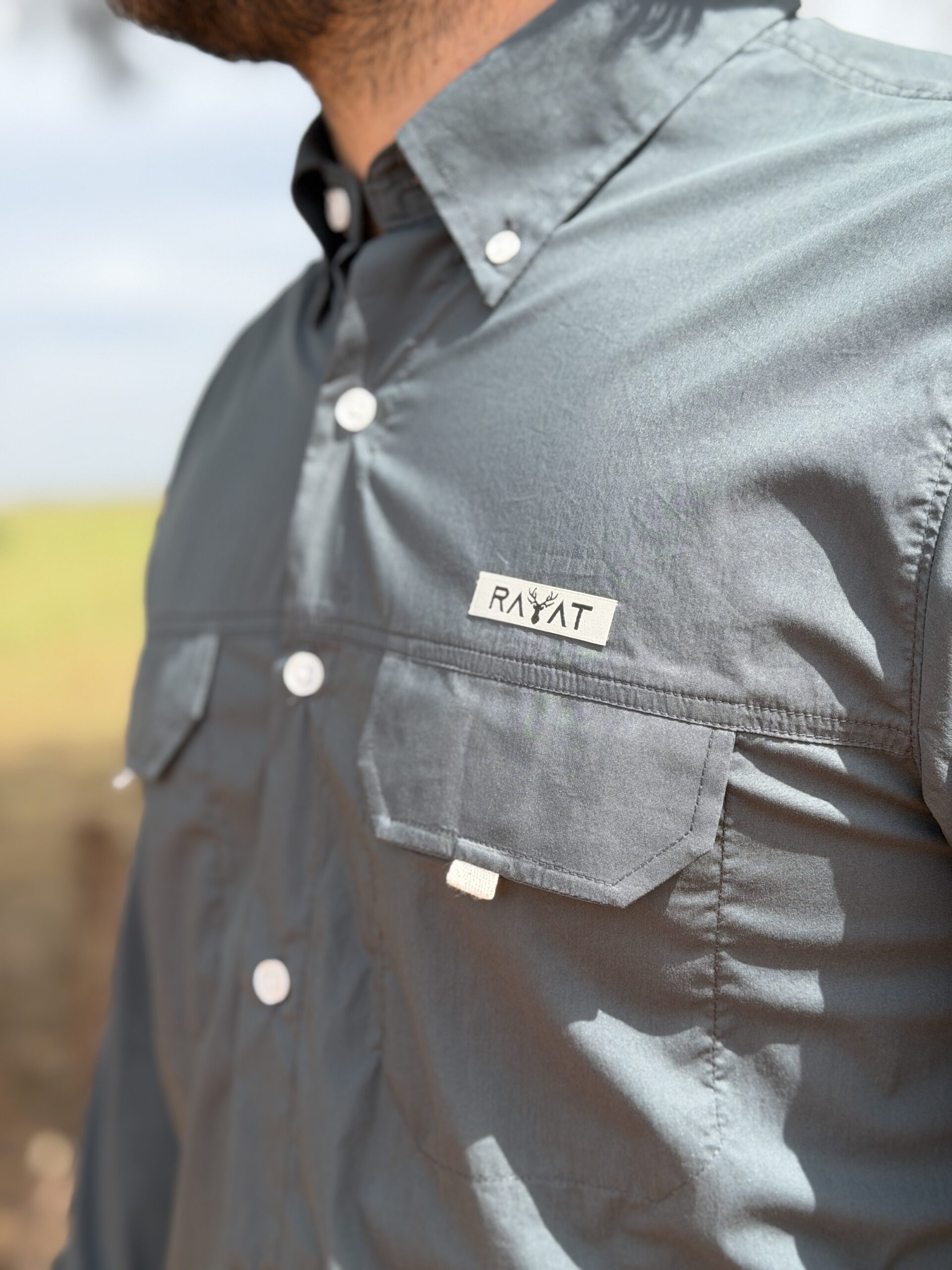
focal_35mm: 48
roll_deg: +3.5
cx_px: 476
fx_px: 1760
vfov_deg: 39.7
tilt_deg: -5.5
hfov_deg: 30.3
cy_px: 635
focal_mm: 6.76
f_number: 1.78
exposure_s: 1/2208
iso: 80
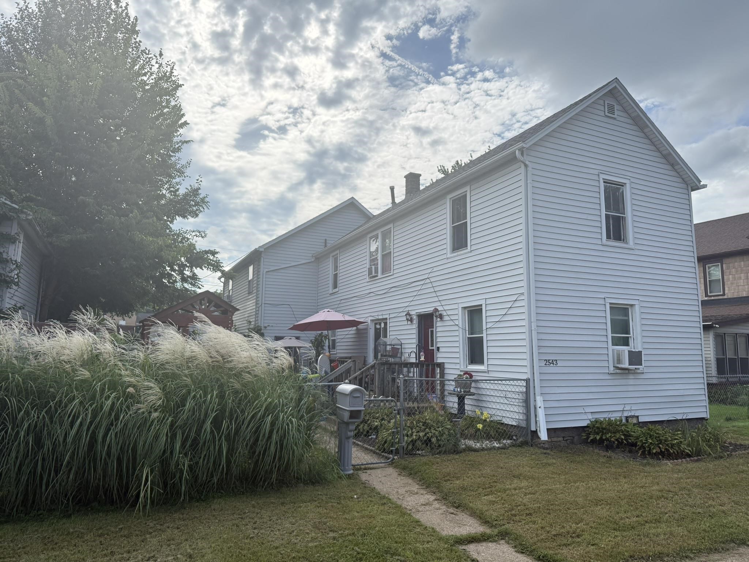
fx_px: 519
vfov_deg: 56.8
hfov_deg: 71.6
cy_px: 281
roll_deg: -0.8
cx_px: 374
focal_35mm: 24
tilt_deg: +7.6
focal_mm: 6.76
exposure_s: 1/3584
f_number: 1.78
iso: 100
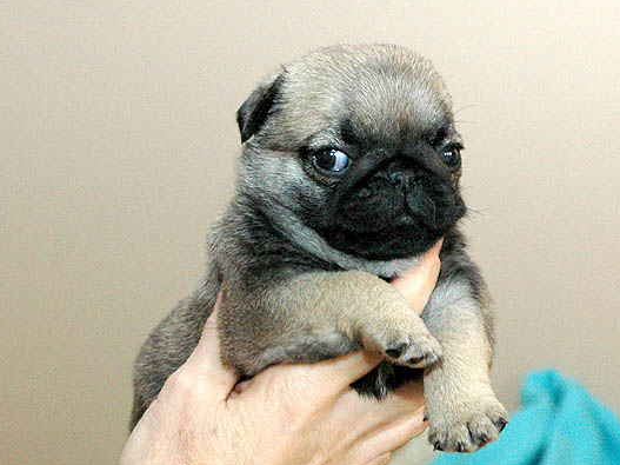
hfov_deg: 33.5
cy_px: 234
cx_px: 344
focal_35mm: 58
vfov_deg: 25.4
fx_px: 1030
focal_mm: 35
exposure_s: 1/60
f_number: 5.6
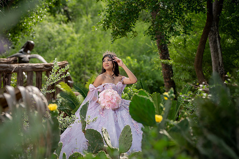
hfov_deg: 20.2
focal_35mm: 101
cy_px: 78
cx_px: 109
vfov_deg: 13.6
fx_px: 671
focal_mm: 85
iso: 160
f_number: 2.8
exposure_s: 1/1250
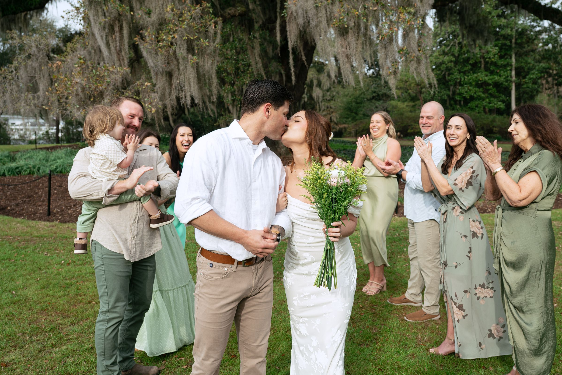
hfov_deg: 58.6
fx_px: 500
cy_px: 174
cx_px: 309
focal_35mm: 32
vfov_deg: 41.1
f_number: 4.5
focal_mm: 28.5
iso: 100
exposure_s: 1/500
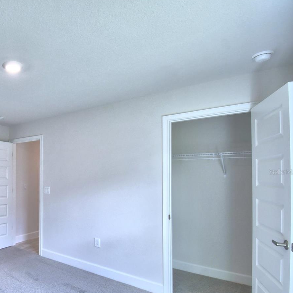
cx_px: 34
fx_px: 220
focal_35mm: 23
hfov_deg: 58.4
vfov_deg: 66.8
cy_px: 172
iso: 400
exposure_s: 1/80
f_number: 4.5
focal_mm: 10
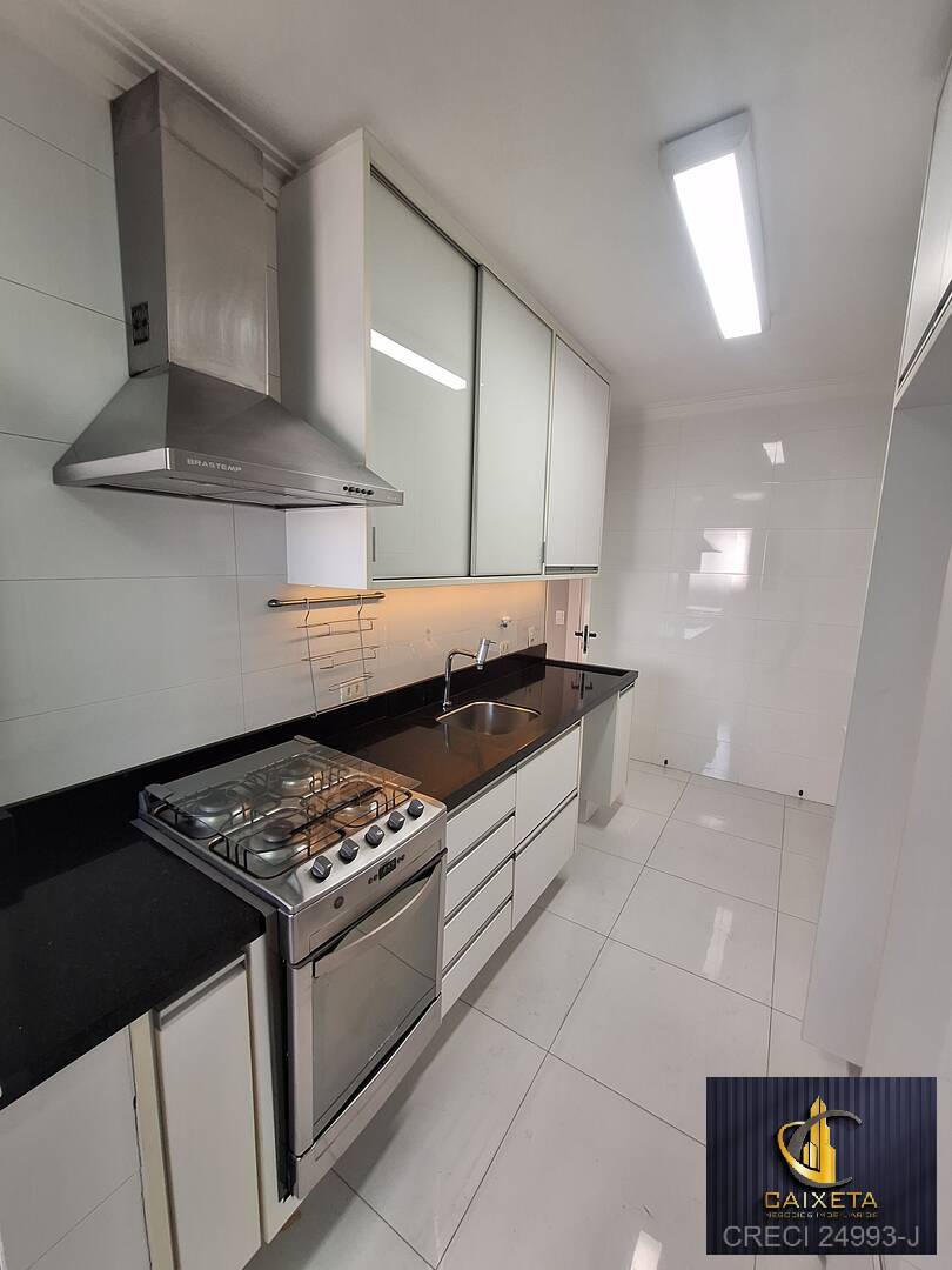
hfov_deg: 89.9
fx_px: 477
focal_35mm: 13
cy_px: 635
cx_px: 476
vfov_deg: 106.2
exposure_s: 1/40
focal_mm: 1.74
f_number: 2.2
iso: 125
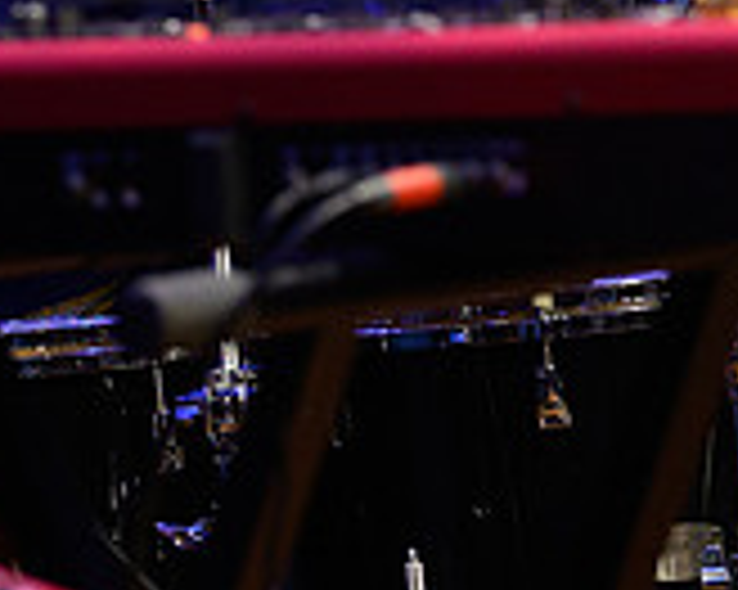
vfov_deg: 1.6
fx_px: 21698
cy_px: -227
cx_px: 338
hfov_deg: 1.9
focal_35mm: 994
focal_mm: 200
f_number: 5.6
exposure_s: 1/320
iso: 2500
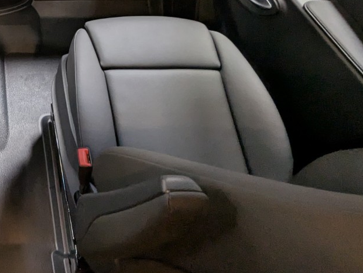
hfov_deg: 41.6
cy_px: -7
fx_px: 378
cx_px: -30
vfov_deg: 35.5
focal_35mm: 36
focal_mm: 2.35
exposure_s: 1/30
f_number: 2.2
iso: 188
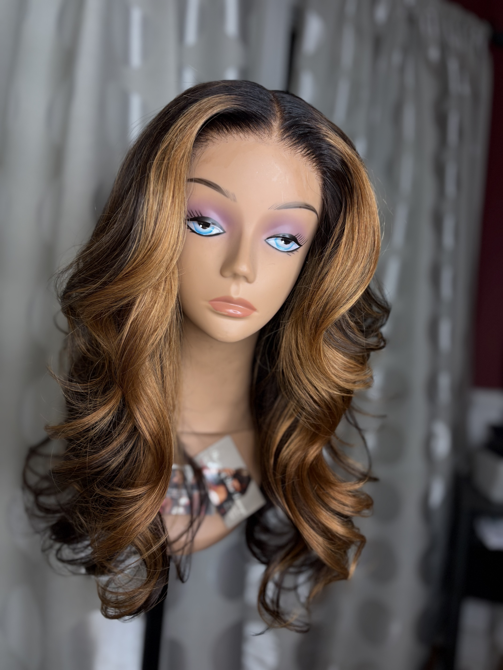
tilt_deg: +0.9
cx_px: 252
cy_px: 335
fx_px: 504
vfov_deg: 67.3
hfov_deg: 53.1
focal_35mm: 26
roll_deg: -4.5
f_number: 1.6
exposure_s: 1/120
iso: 50
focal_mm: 5.96
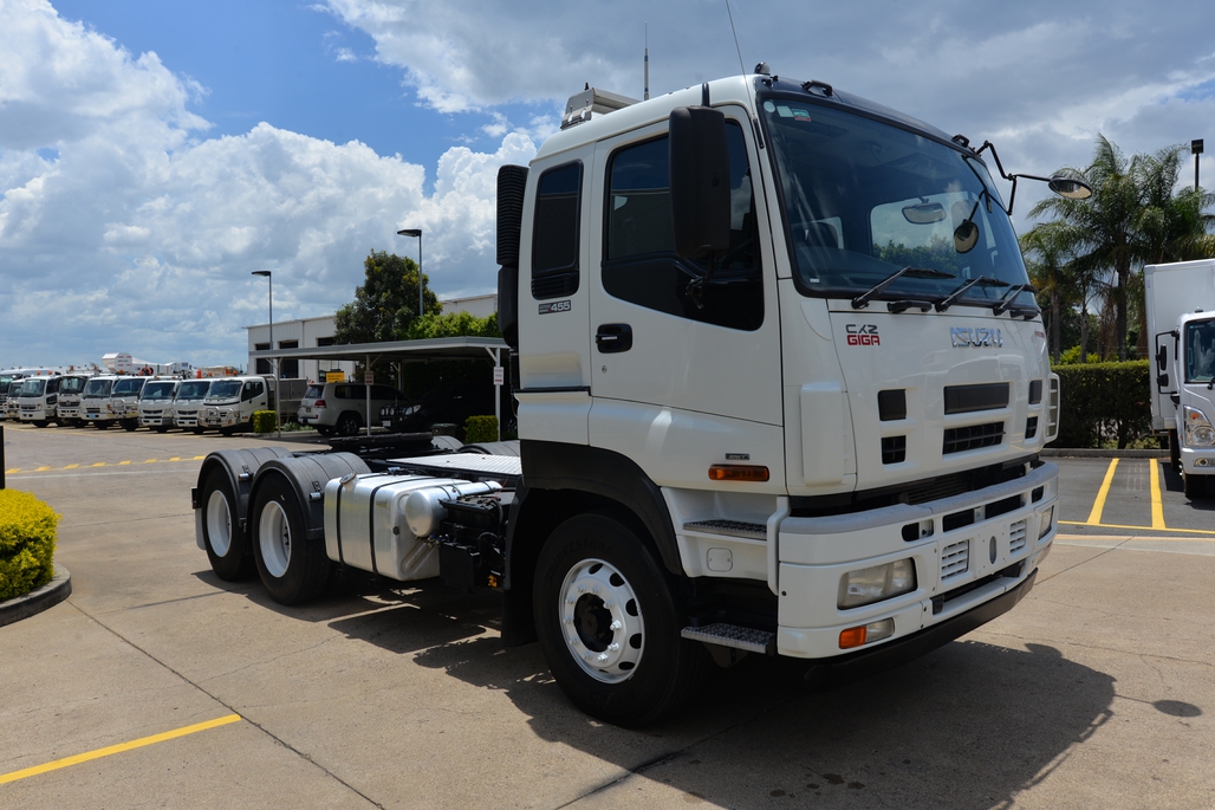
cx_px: 608
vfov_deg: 49.5
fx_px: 877
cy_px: 405
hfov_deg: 69.4
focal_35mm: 26
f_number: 9
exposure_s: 1/320
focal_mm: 26
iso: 100
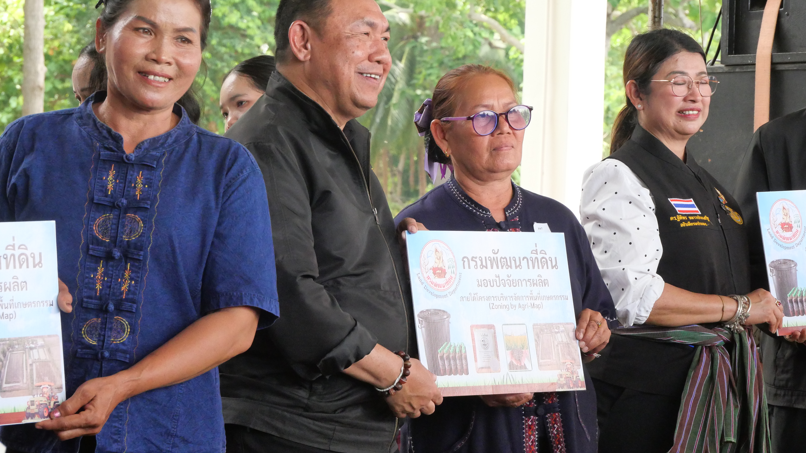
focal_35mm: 131
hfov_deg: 16.4
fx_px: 2800
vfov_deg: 9.3
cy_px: 191
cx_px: 404
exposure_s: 1/400
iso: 3200
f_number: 8
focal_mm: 60
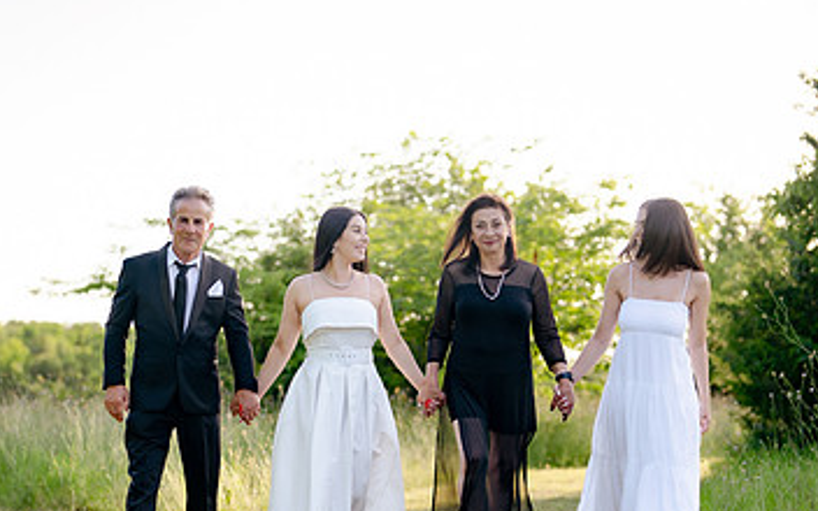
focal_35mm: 84
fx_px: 1873
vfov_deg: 15.5
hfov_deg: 24.6
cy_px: 380
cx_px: 430
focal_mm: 50
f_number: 1.6
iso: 100
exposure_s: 1/1000
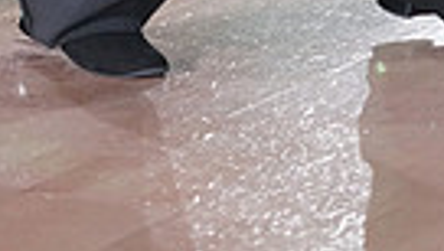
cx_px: -28
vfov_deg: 3.4
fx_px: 4056
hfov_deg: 6.2
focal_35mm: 344
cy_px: -668
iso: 2500
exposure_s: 1/400
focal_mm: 77
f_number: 4
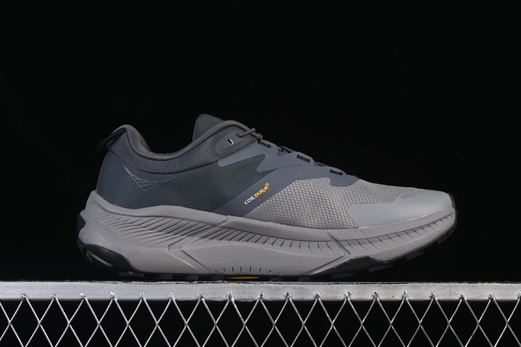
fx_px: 1085
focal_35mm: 75
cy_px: 174
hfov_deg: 27.0
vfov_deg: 18.2
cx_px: 260
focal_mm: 50
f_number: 8
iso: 160
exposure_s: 1/80
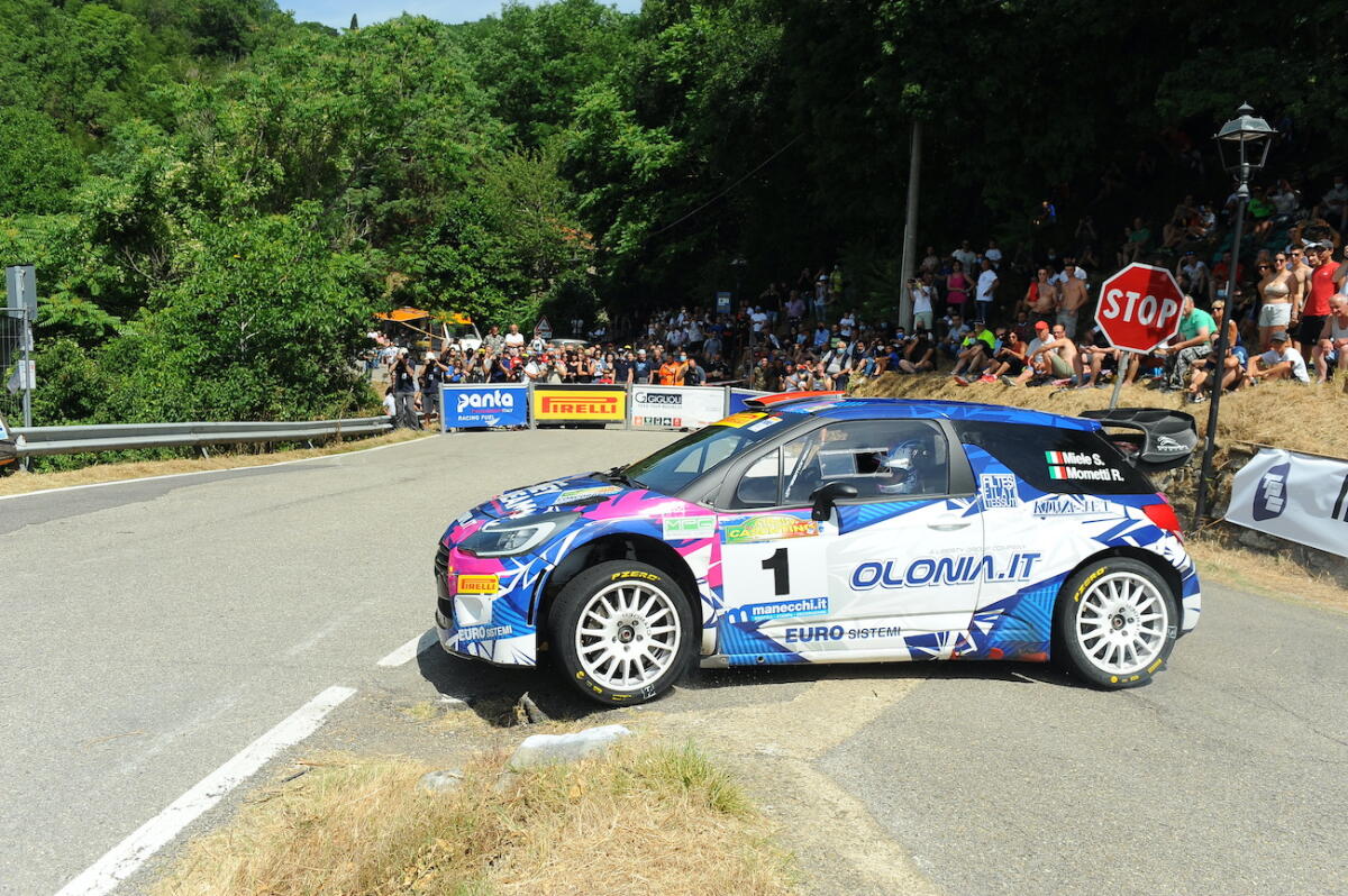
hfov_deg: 55.8
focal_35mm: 34
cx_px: 674
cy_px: 448
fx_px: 1272
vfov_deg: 38.8
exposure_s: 1/2000
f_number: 7.1
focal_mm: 34
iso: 640
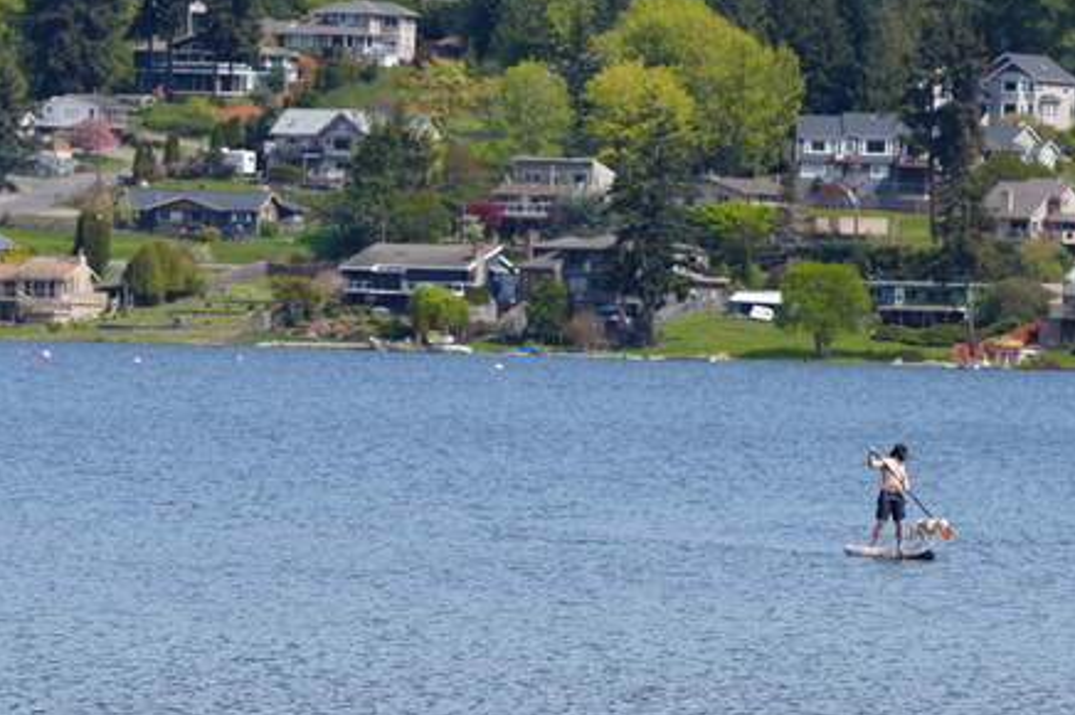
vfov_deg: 3.3
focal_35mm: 416
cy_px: 500
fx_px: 12412
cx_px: 330
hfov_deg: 5.0
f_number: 5
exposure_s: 1/500
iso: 100
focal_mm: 151
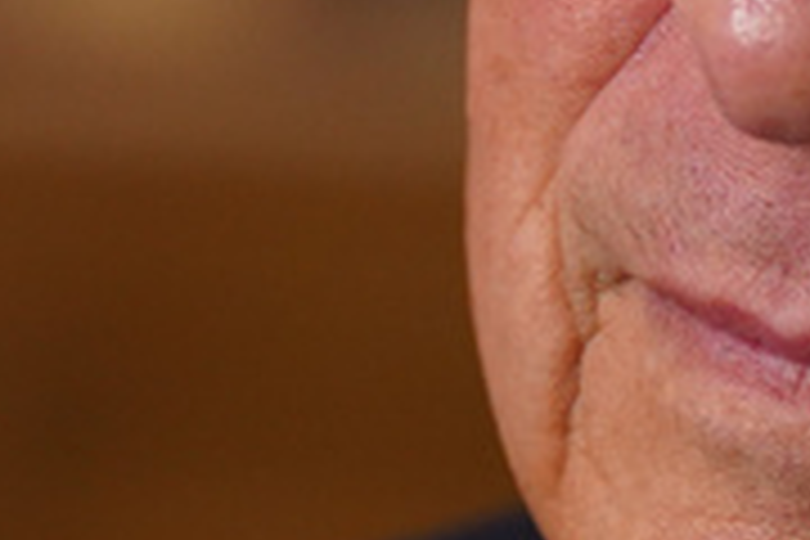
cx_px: 297
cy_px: -212
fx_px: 13859
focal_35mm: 616
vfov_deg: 2.2
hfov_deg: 3.3
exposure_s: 1/160
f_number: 2.8
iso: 2500
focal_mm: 108
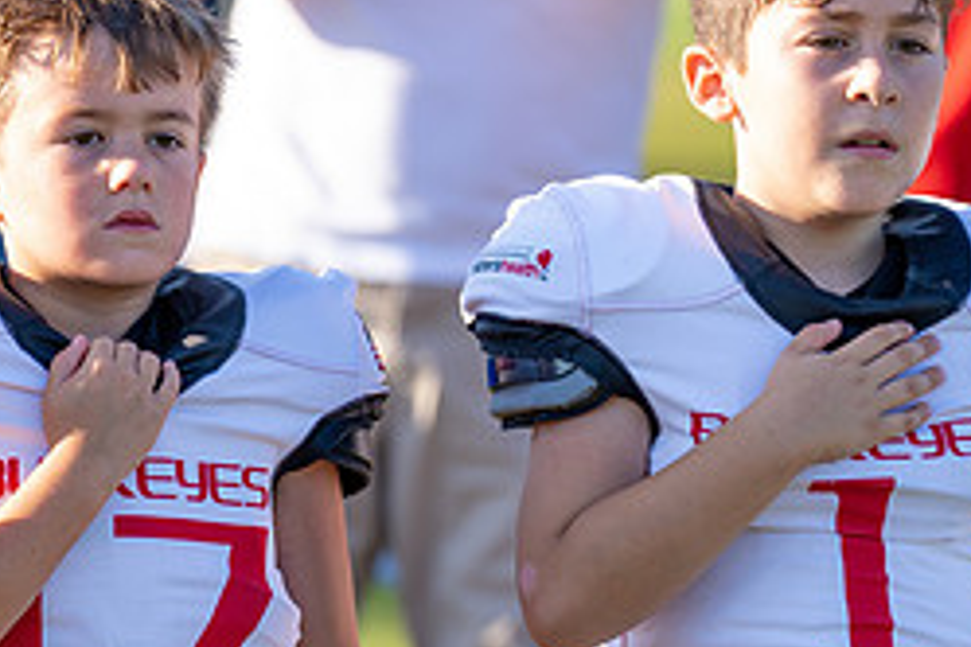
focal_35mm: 549
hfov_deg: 3.8
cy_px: 516
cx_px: 108
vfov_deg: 2.5
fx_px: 14807
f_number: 2.8
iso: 100
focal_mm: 200
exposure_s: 1/640
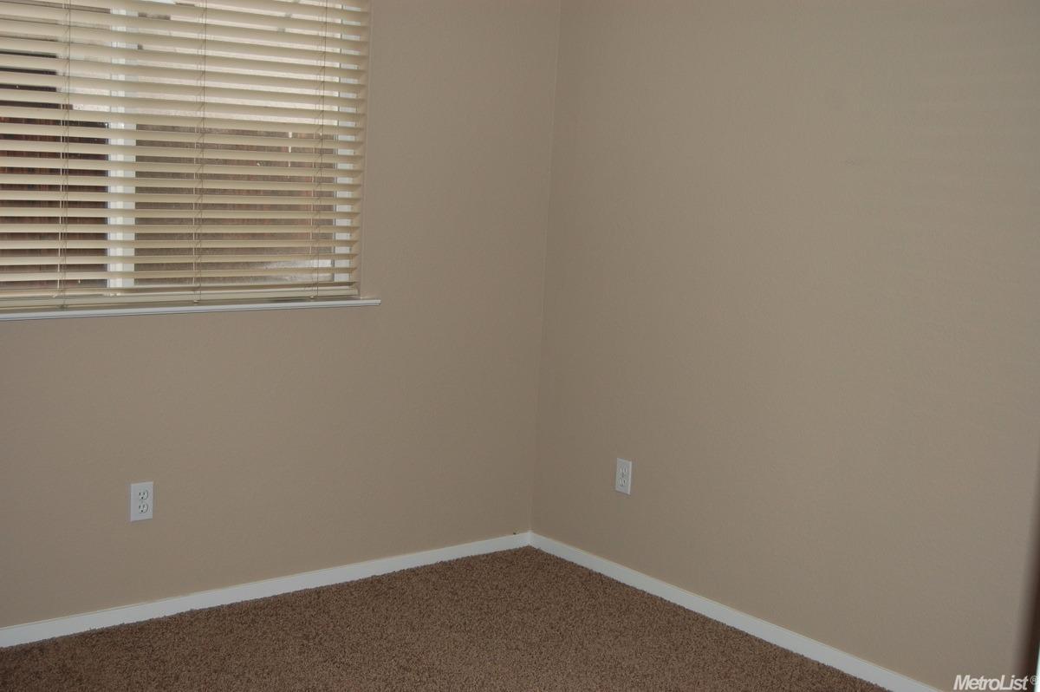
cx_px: 520
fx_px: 1299
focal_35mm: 45
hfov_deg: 43.6
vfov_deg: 29.8
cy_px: 346
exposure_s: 1/60
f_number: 4.2
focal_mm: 30
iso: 200
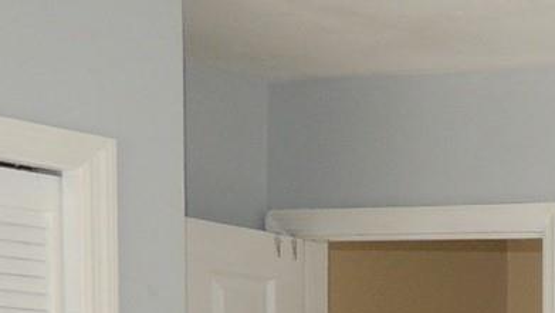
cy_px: 546
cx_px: 1045
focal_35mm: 107
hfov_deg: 16.3
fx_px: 1575
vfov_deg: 10.7
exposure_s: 1/40
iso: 220
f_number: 3
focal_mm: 4.3
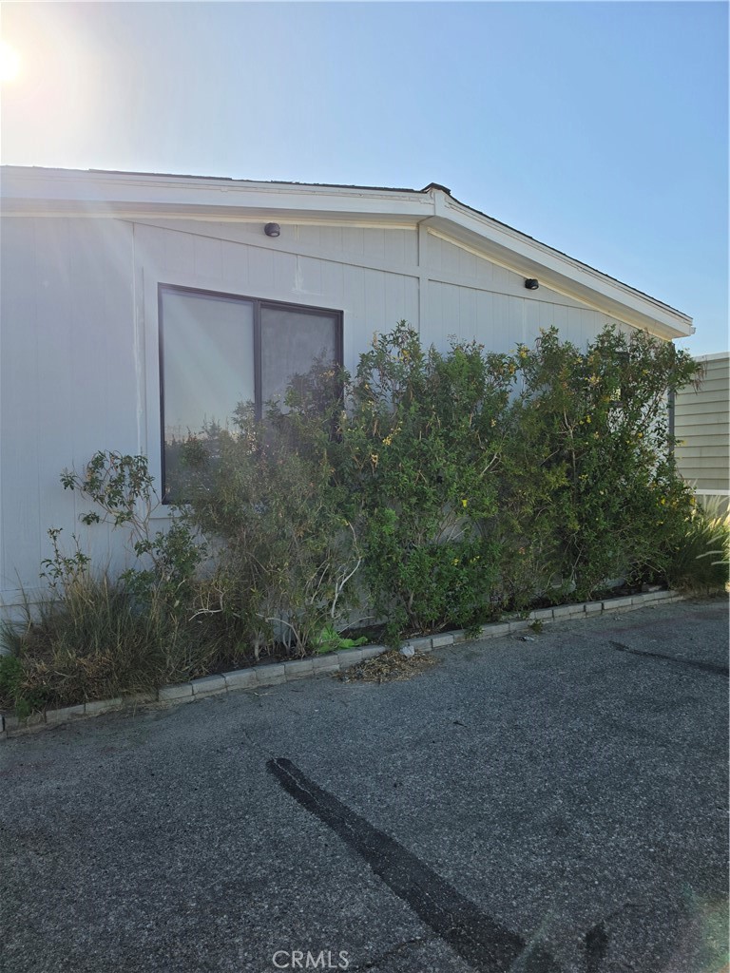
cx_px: 365
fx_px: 647
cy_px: 486
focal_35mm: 23
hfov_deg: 58.9
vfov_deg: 73.9
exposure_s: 1/7939
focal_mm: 6.5
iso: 40
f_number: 1.4
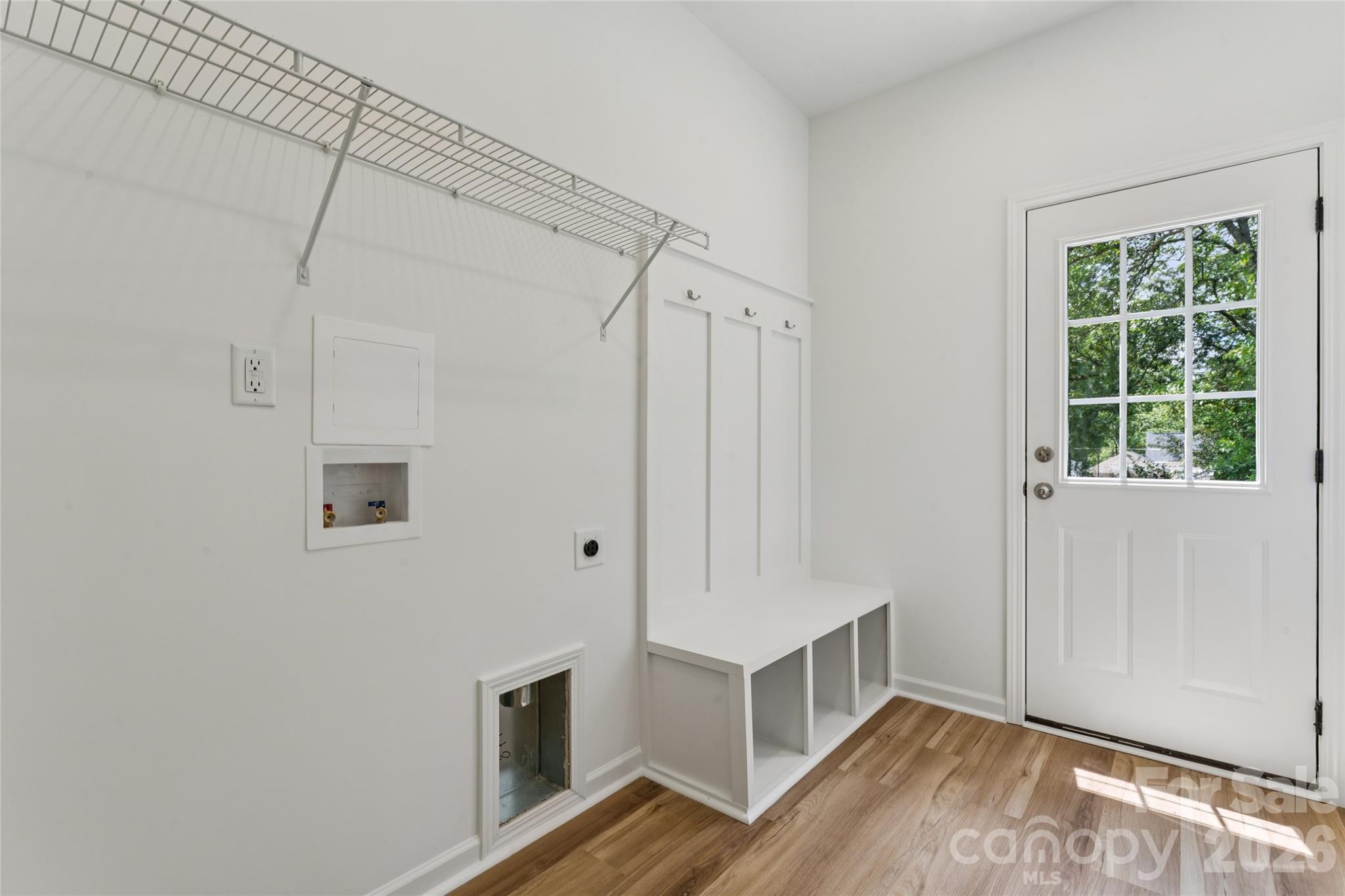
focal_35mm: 16
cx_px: 672
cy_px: 448
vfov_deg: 72.0
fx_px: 616
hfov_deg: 95.0
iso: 100
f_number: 13
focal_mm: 16.5
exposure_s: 1/5
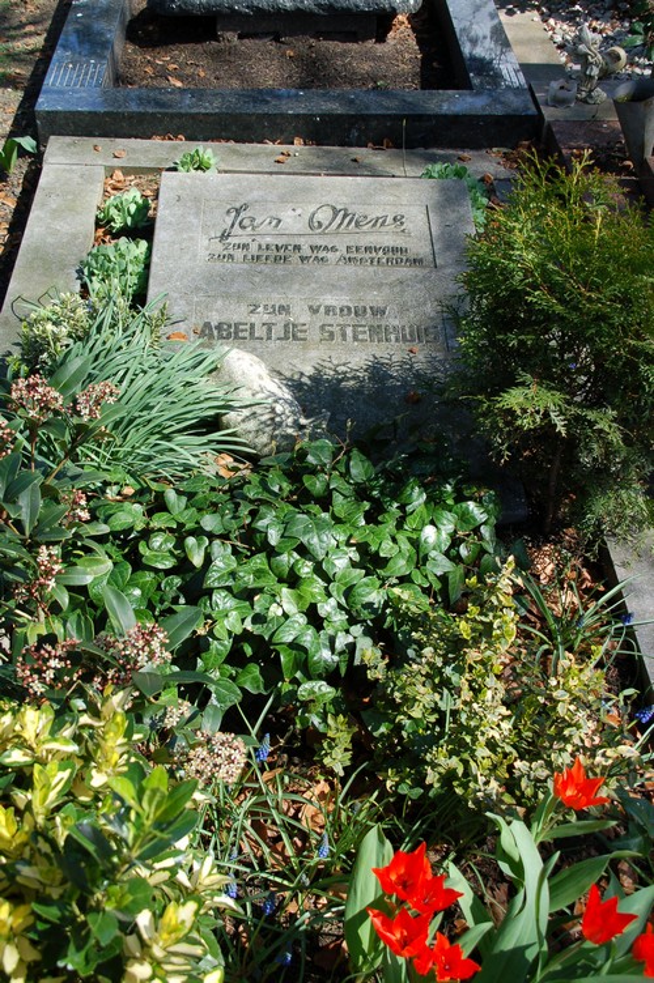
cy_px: 492
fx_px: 1065
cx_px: 327
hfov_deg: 34.1
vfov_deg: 49.6
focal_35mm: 39
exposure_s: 1/160
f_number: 7.1
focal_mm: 26
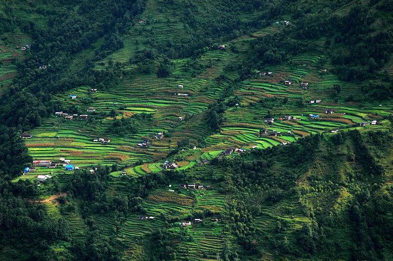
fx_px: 2535
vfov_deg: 5.9
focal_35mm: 232
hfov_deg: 8.9
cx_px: 196
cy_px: 130
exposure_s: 1/640
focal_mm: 155
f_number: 5.6
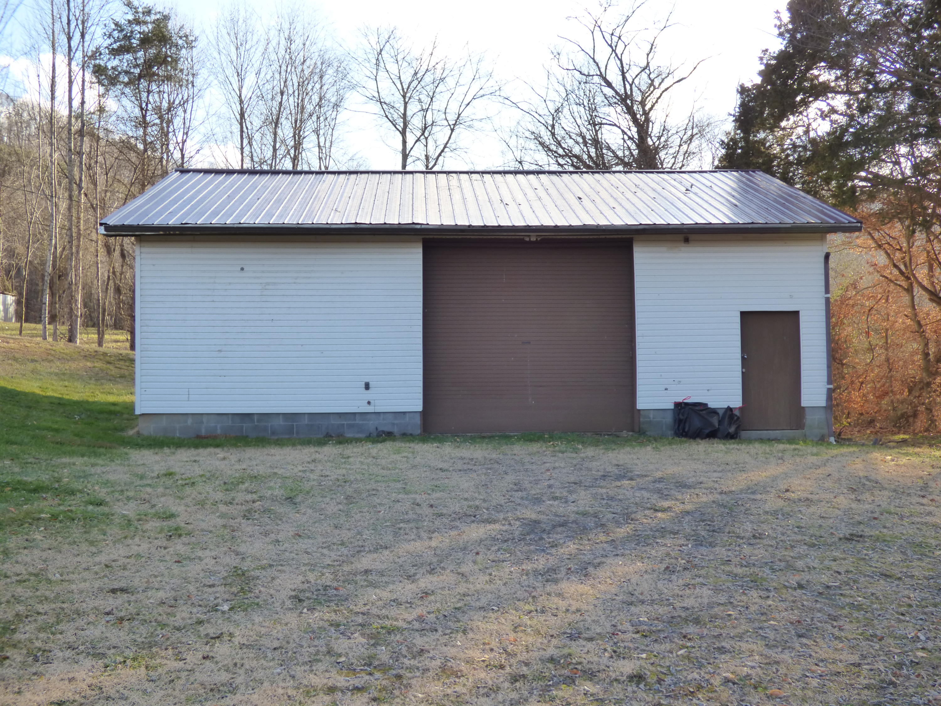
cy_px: 353
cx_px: 470
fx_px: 1169
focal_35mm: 43
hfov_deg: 43.9
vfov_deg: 33.6
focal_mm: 7.37
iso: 200
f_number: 3.6
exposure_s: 1/250
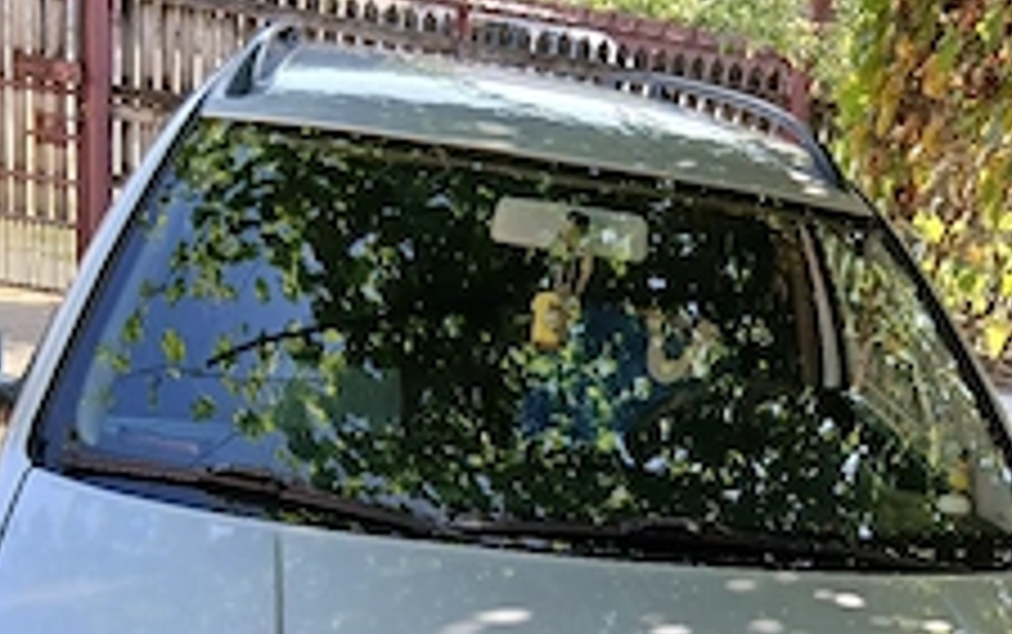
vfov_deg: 24.4
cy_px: 719
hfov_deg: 40.8
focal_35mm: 49
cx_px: 625
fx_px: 1352
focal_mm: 3.98
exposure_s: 1/101
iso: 40
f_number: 1.8
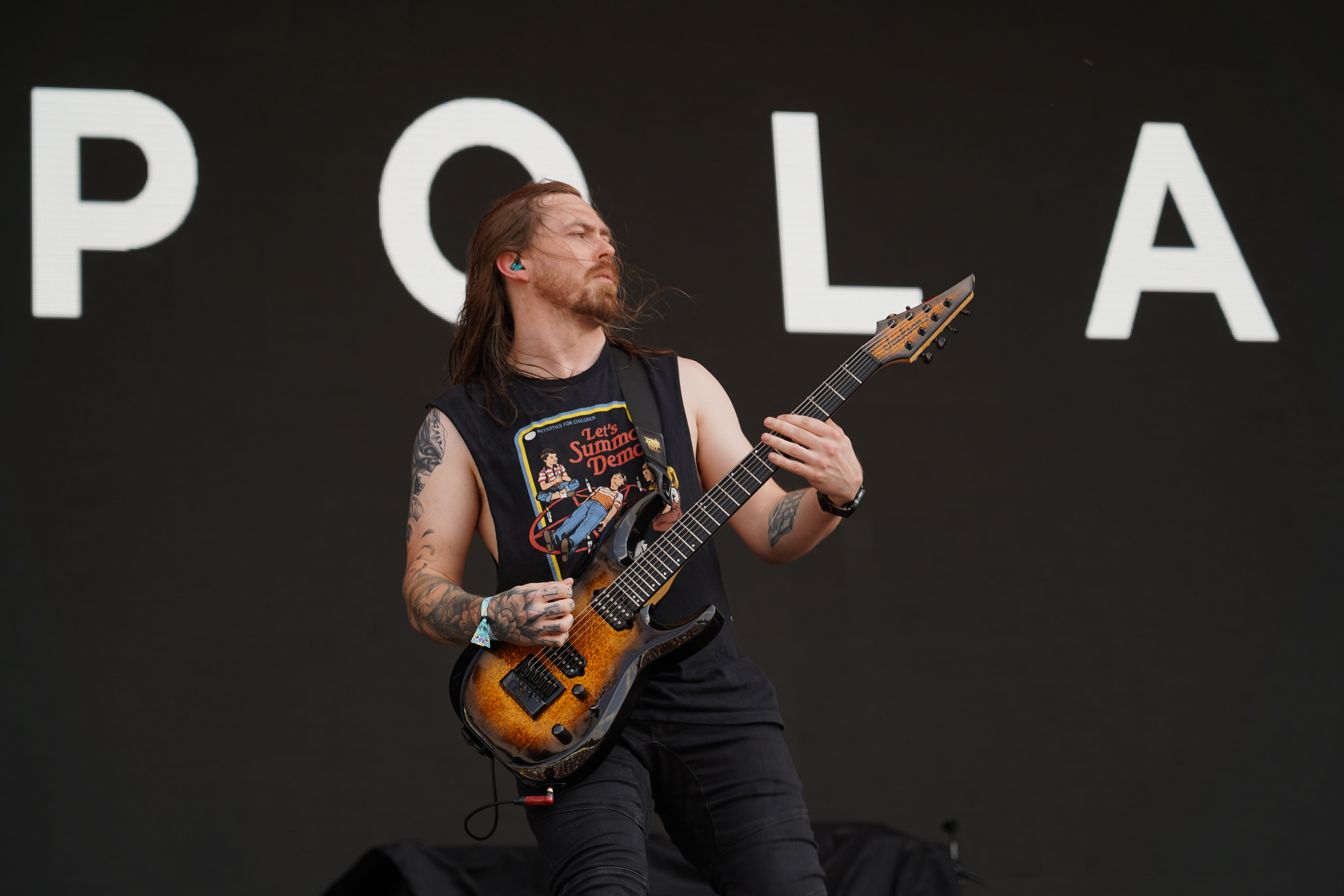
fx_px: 3920
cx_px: 672
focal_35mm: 105
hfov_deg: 19.5
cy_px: 448
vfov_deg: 13.0
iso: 100
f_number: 5.6
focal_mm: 105
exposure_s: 1/250
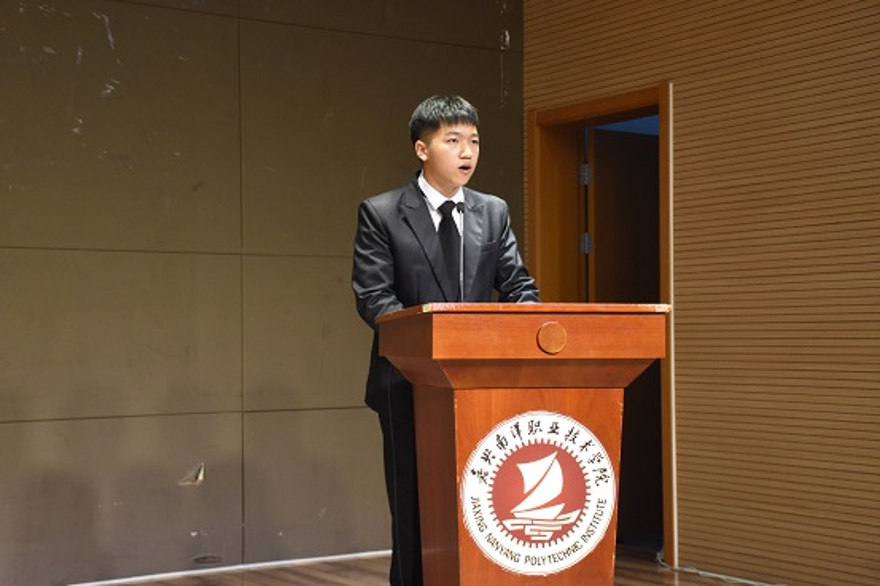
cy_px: 293
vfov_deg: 21.5
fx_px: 1539
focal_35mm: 63
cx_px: 440
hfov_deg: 31.9
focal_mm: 42
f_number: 4.5
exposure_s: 1/250
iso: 2000
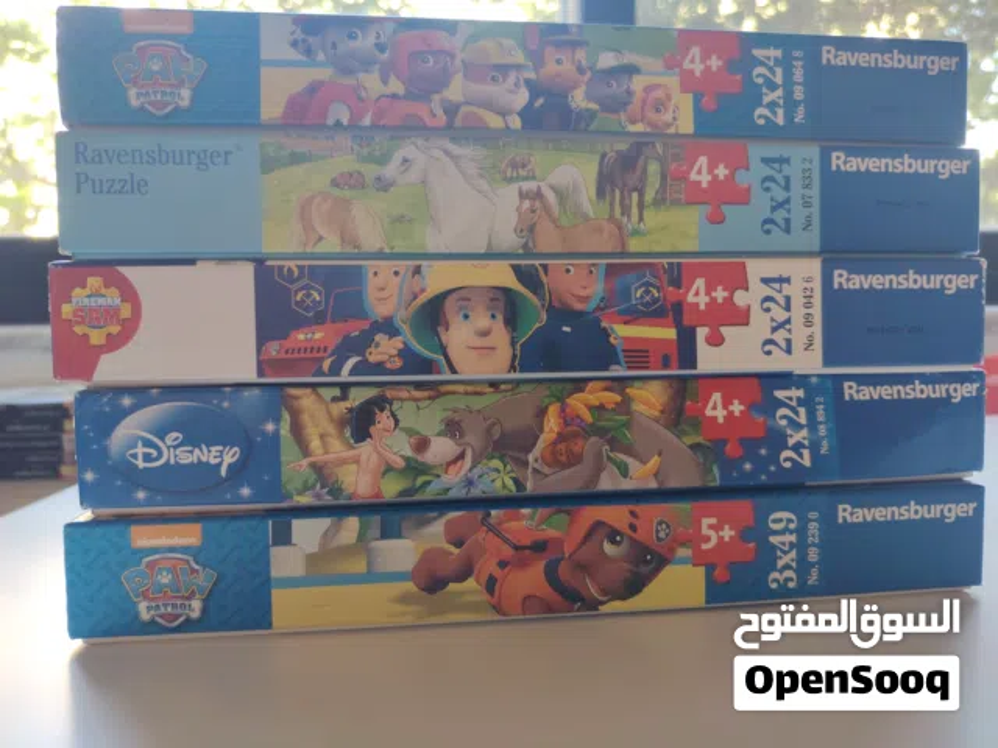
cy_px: 374
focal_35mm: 24
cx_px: 499
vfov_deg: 56.8
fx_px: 692
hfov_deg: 71.6
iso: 422
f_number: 1.75
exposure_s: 1/25
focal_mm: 5.25
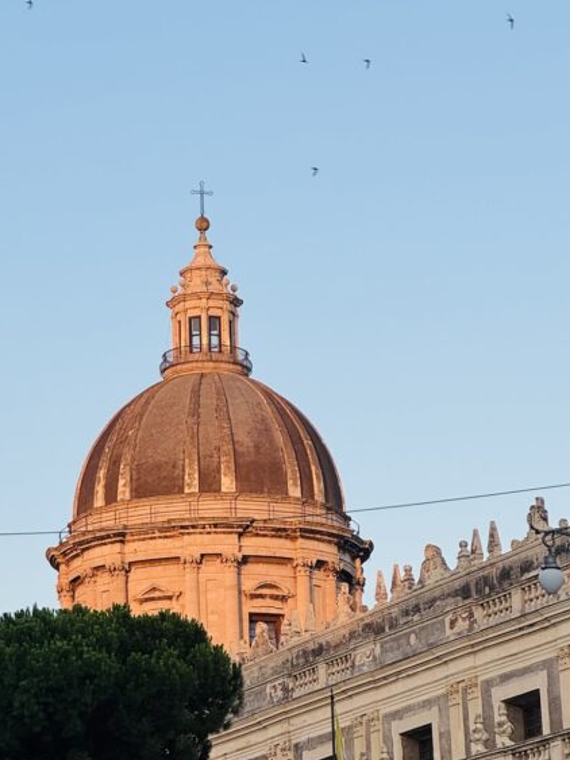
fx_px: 3075
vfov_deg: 14.1
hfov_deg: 10.6
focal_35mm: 140
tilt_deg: +15.8
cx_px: 181
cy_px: 362
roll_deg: +2.9
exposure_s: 1/168
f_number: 2.8
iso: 25
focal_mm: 9
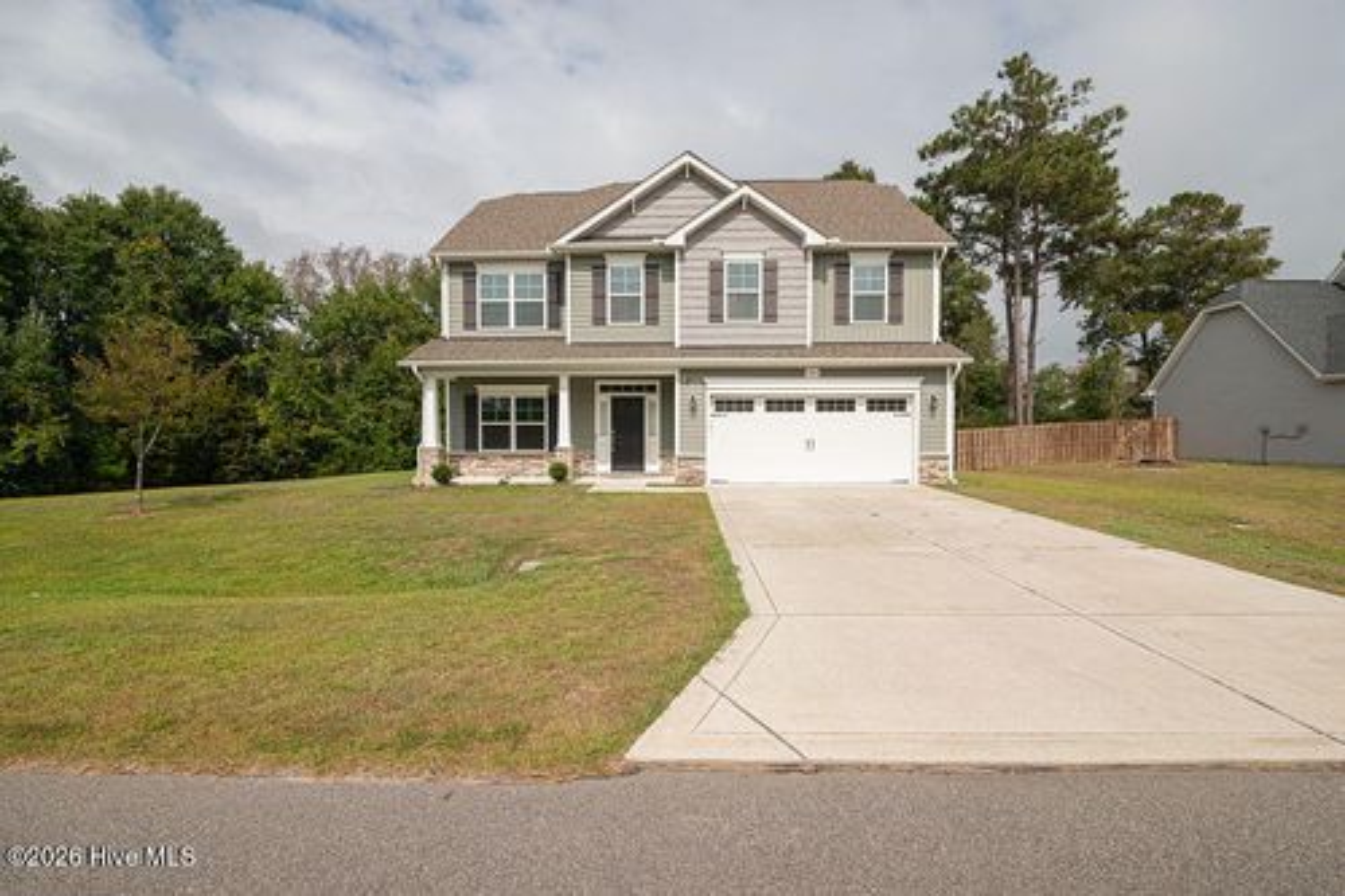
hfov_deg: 95.0
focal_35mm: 16
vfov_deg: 72.1
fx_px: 616
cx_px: 657
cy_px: 455
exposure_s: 1/1000
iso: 320
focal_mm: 16
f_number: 7.1
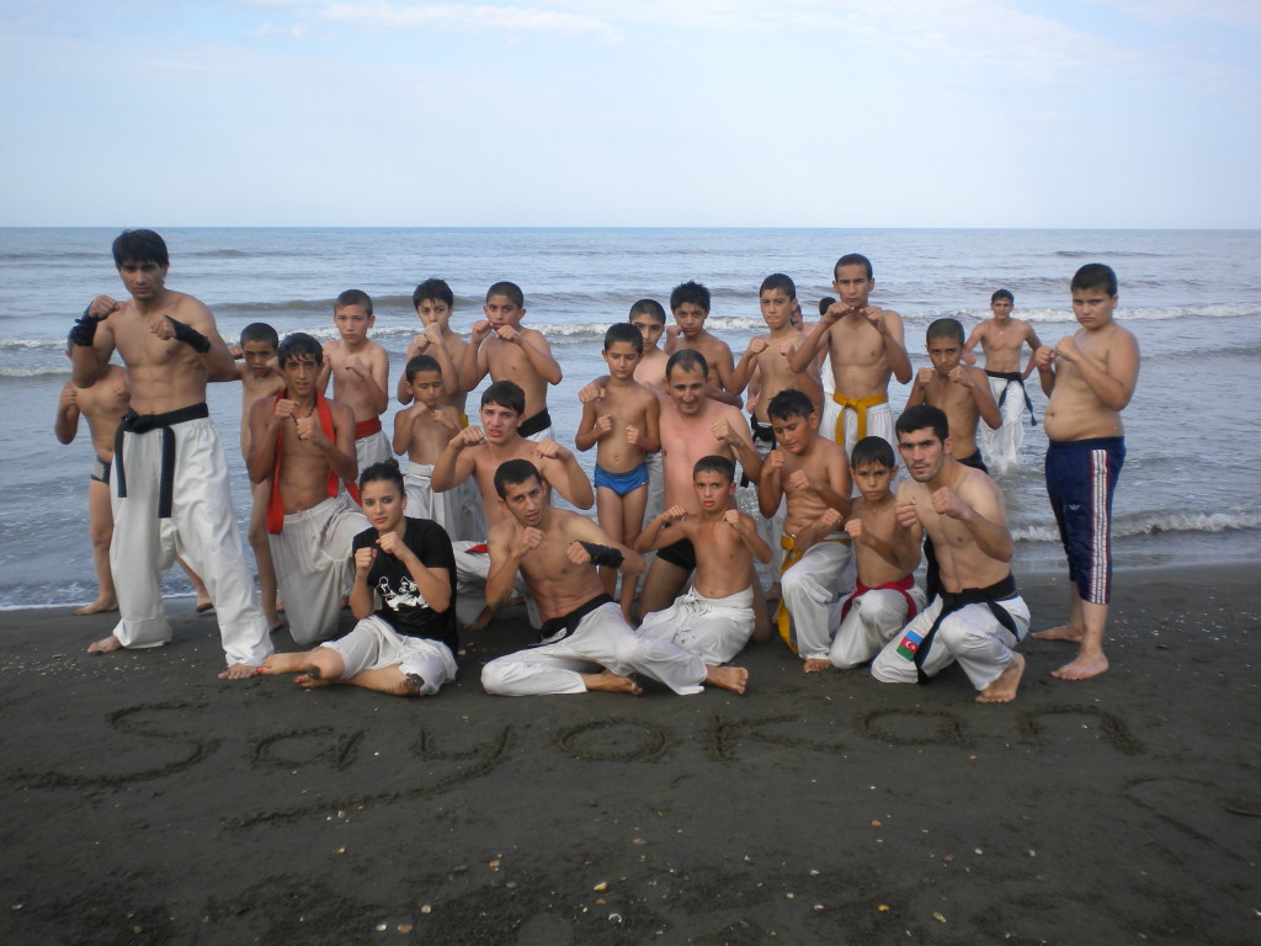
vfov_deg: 40.7
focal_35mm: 35
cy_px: 473
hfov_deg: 52.6
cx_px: 630
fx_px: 1275
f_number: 4.6
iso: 80
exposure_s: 1/293
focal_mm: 6.3
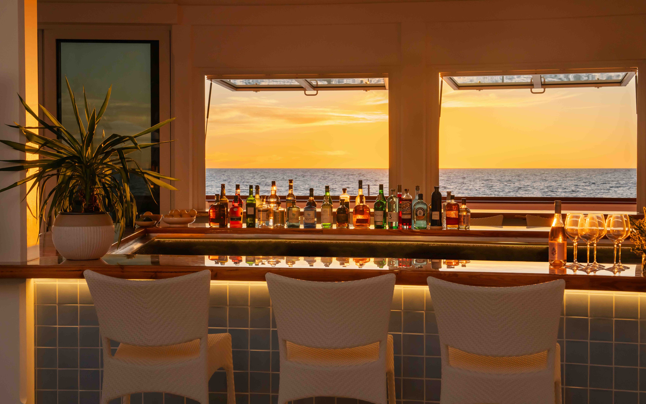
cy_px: 197
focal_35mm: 49
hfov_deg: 41.1
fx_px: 863
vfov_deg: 26.3
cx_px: 323
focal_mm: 48
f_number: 10
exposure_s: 1/50
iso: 400
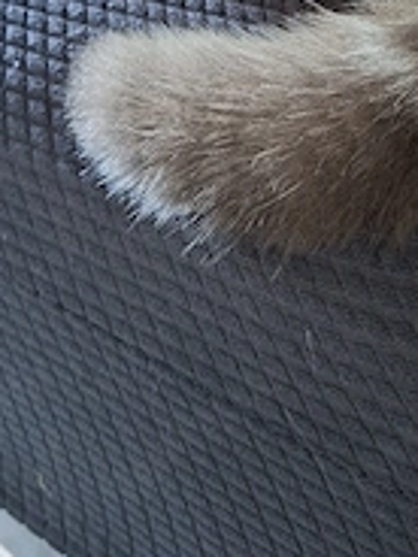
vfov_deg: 34.5
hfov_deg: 29.0
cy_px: -9
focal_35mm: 50
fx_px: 805
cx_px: 257
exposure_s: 1/25
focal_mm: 5.54
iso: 800
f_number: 1.8
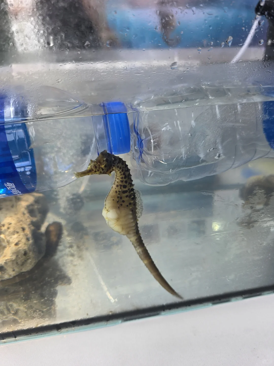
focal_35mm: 23
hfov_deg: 58.9
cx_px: 137
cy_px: 183
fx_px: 243
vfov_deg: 73.9
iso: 16
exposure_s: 1/100
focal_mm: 6.3
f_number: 1.7
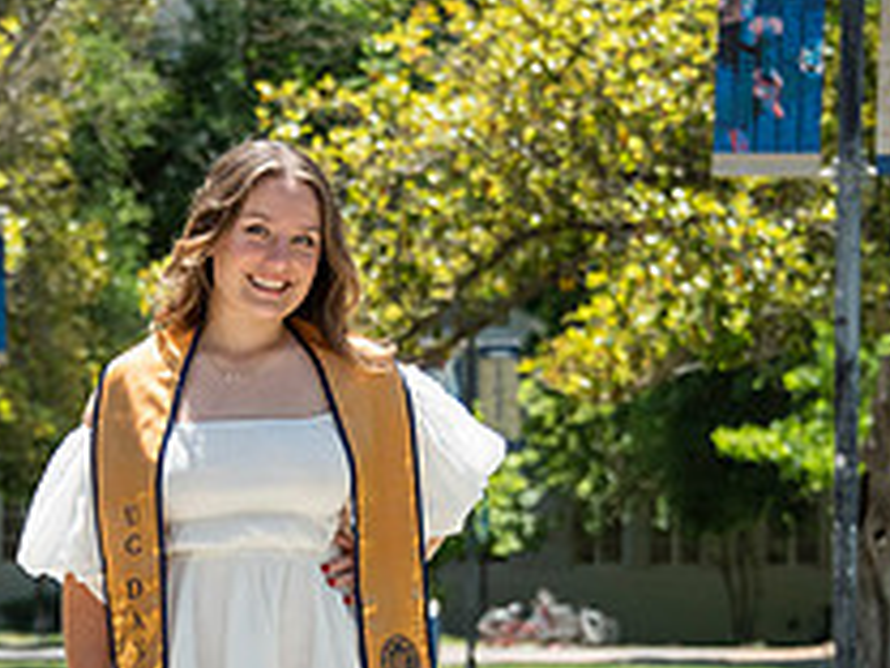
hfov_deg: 9.7
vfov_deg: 7.3
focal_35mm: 204
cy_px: 570
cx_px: 265
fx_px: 5245
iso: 500
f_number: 5.6
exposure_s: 1/2500
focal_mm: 98
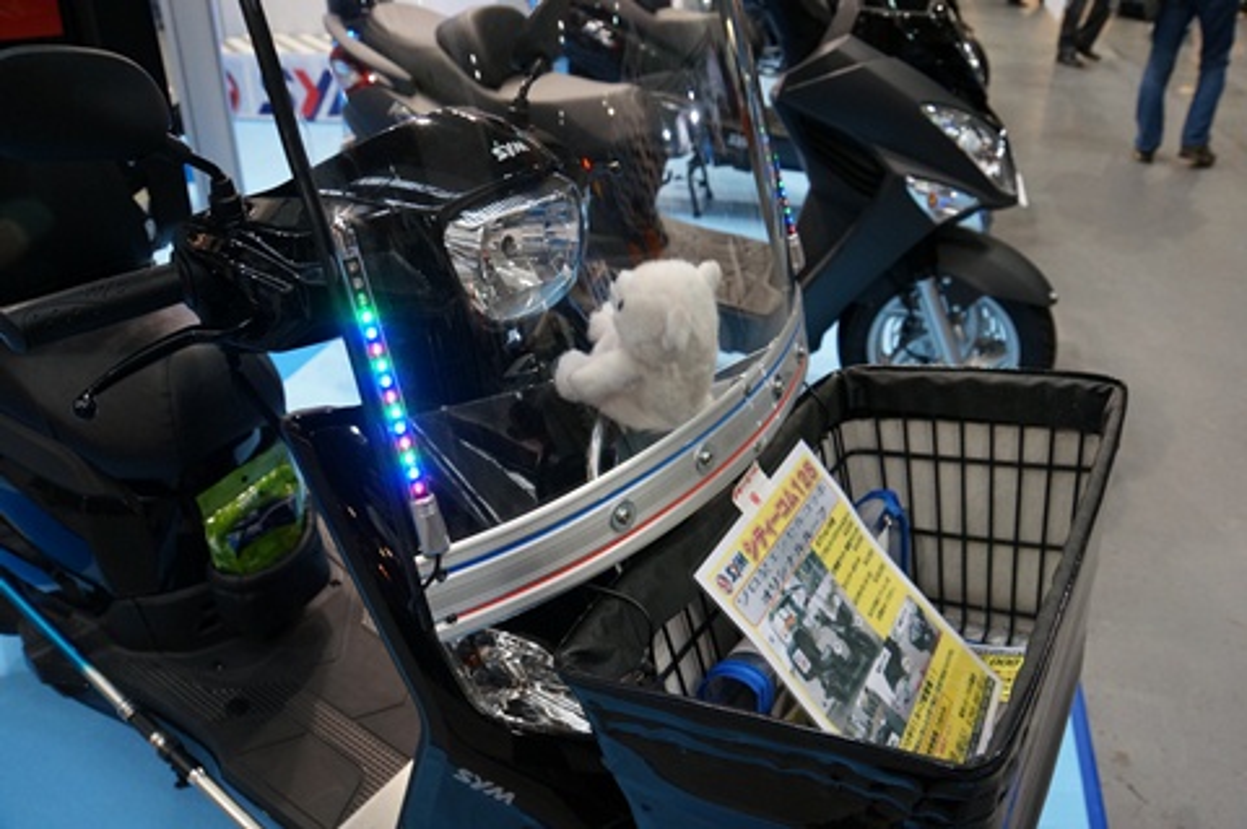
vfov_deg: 47.8
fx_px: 934
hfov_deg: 67.4
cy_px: 414
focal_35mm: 27
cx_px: 624
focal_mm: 18
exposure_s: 1/60
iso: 800
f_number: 4
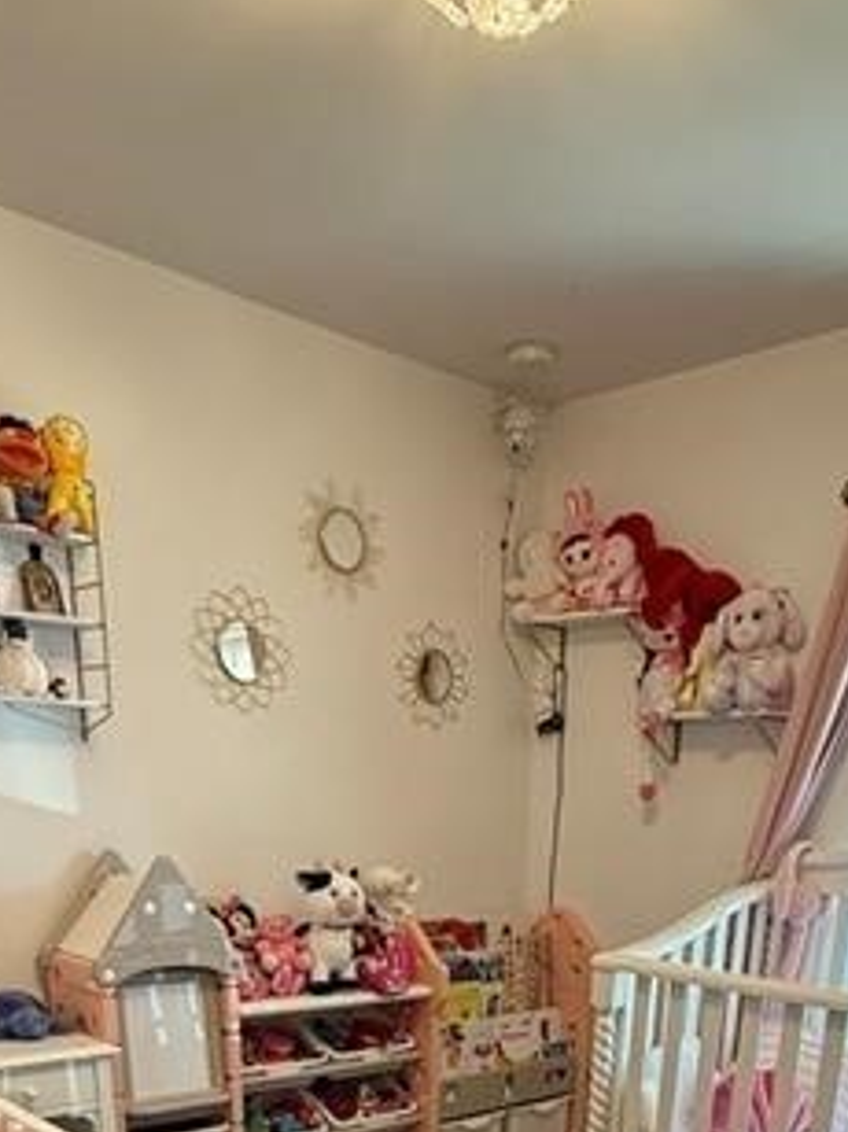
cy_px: 1209
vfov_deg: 42.7
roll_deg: -2.3
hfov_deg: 40.5
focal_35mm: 35
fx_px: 1144
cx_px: 505
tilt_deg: -20.3
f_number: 2.2
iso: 320
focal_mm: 2.22
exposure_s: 1/120
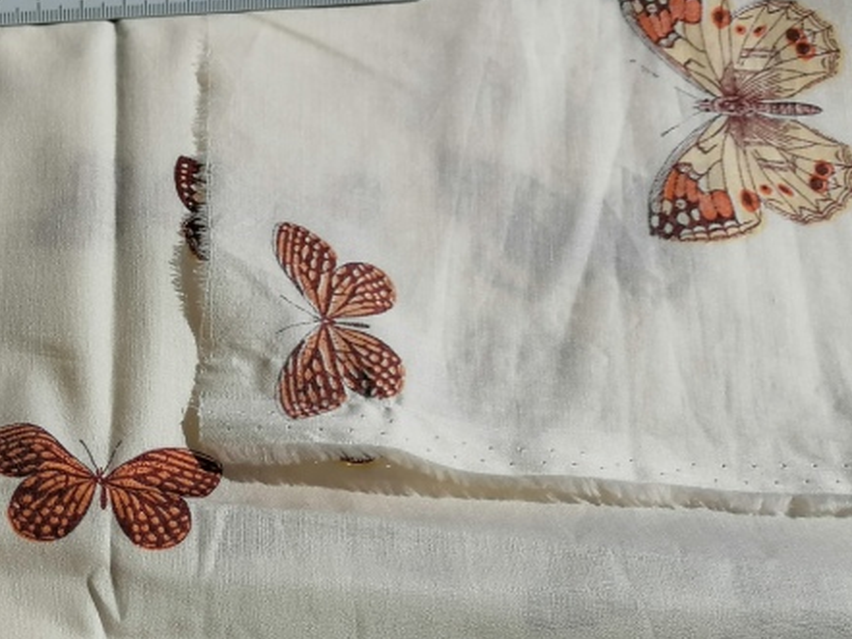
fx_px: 1600
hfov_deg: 27.1
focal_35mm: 65
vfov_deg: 22.5
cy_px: 423
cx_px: -104
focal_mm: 4.75
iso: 50
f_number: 1.8
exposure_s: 1/4695
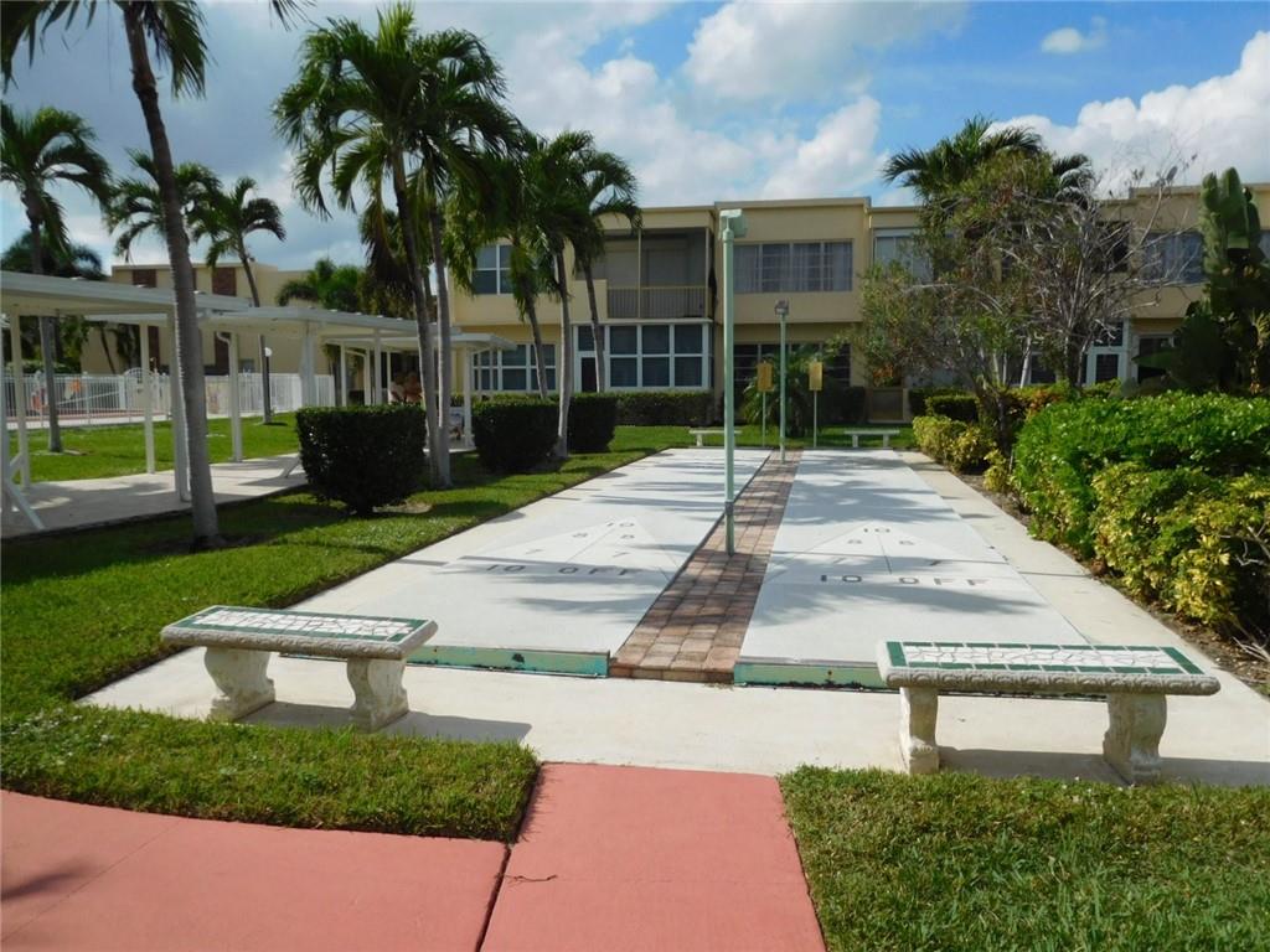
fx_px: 917
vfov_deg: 54.9
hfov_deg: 69.4
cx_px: 635
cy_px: 476
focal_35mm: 25
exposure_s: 1/800
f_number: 6.8
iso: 125
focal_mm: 4.5
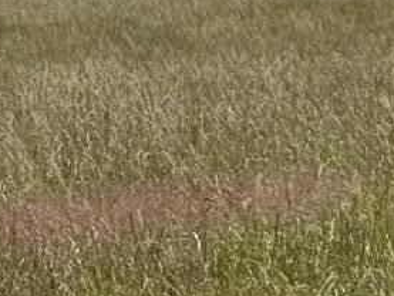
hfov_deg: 5.6
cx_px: 832
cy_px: -124
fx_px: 3940
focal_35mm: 346
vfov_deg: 4.3
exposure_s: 1/8772
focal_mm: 6.76
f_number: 1.78
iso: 64
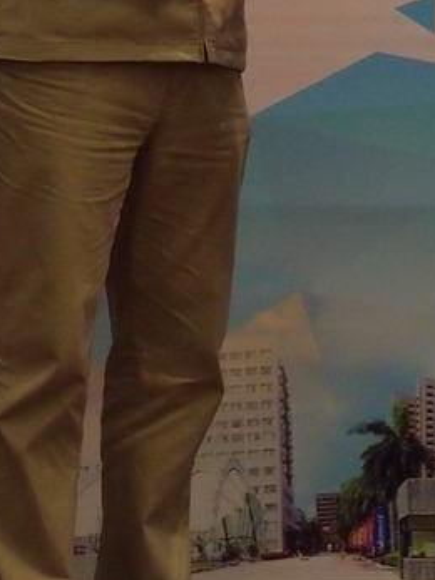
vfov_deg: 8.6
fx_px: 3772
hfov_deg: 6.6
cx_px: 99
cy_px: -229
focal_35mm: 225
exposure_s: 1/250
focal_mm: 14.05
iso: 400
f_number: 2.8
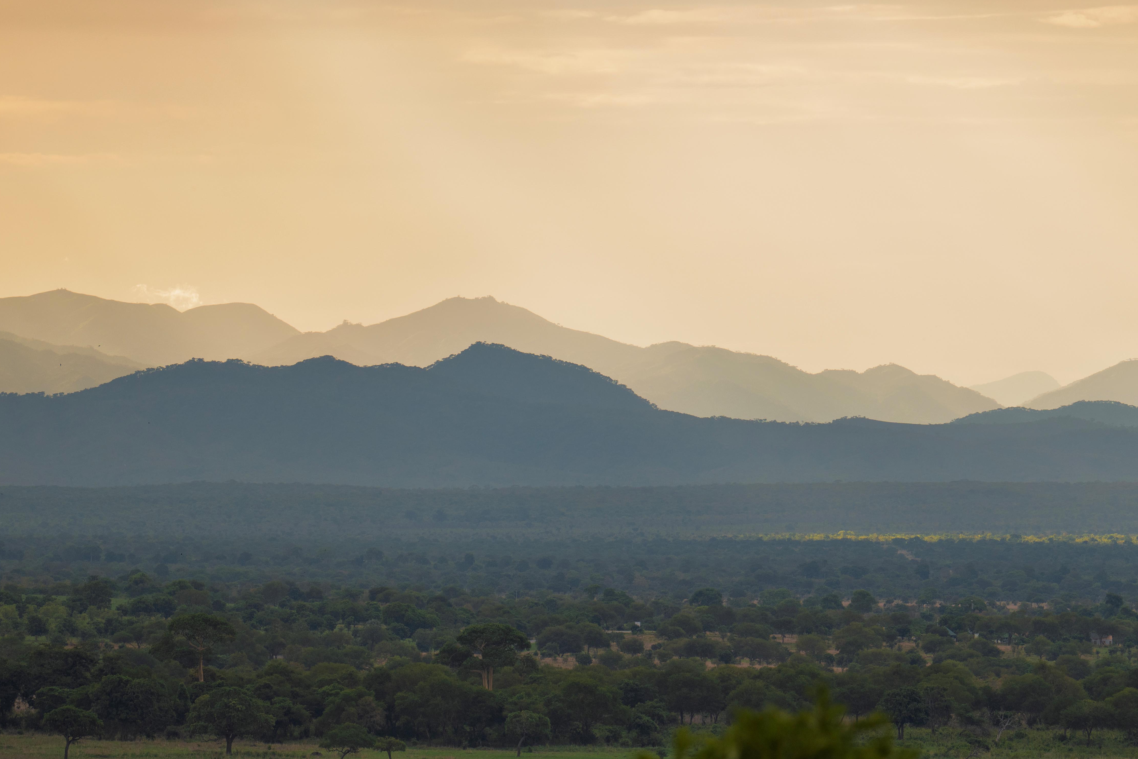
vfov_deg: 4.1
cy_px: 623
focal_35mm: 332
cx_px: 826
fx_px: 10494
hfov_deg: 6.2
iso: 200
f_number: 3.2
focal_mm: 180
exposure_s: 1/1250
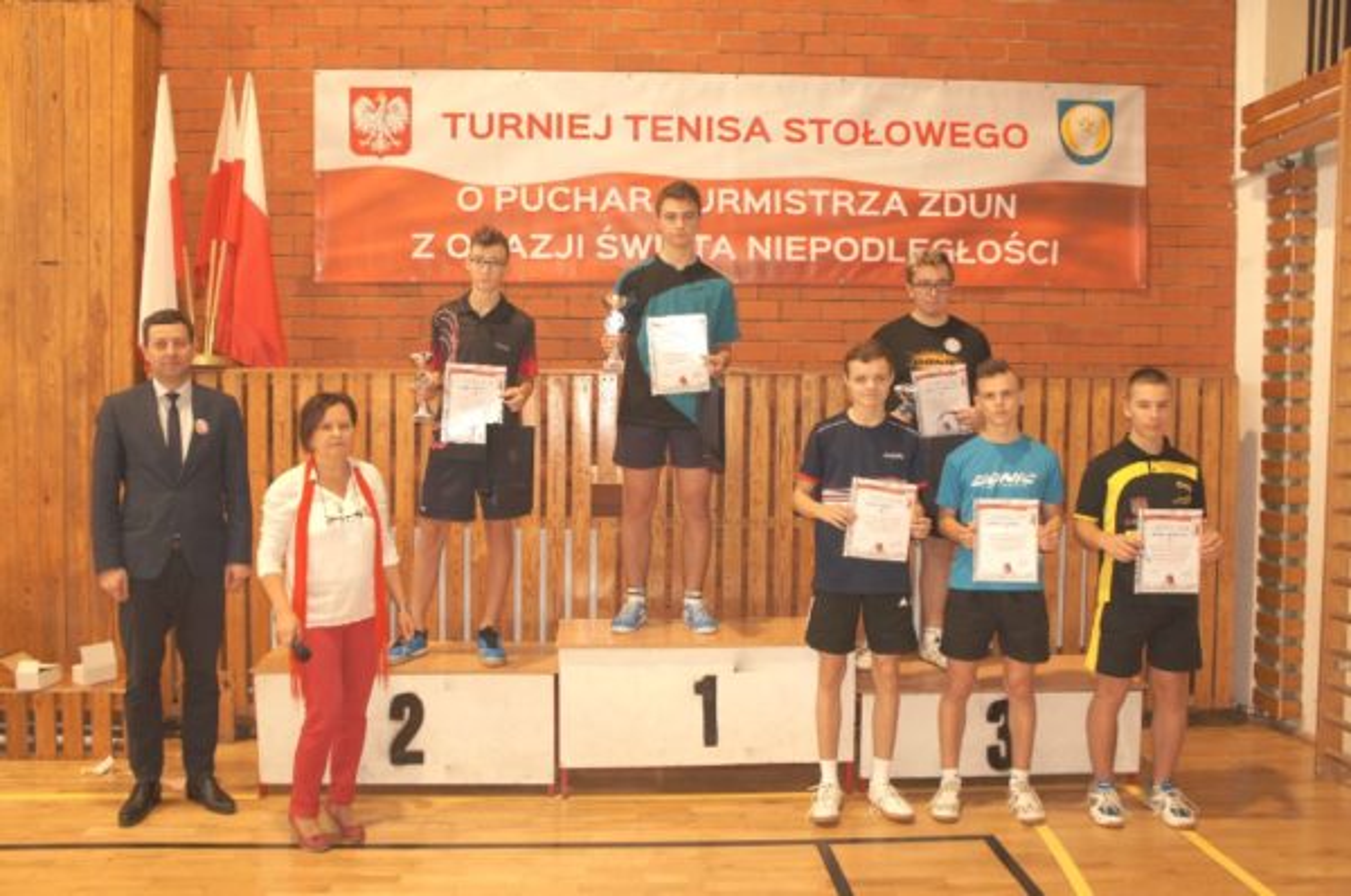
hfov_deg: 62.0
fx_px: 1124
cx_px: 676
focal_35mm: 30
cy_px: 448
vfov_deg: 43.5
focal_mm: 20
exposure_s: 1/60
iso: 500
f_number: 4
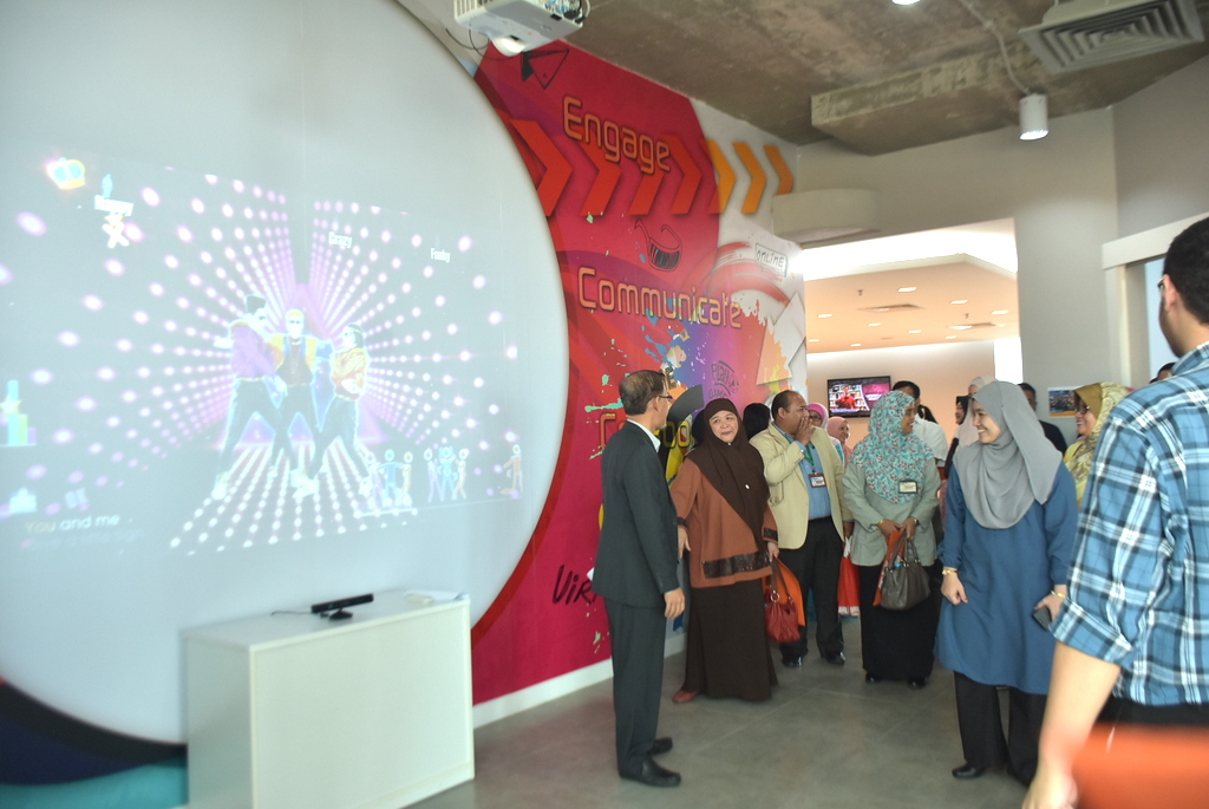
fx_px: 908
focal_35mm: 27
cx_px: 604
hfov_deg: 67.3
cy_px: 404
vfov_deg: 48.0
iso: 500
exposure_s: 1/125
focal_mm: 18
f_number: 3.5
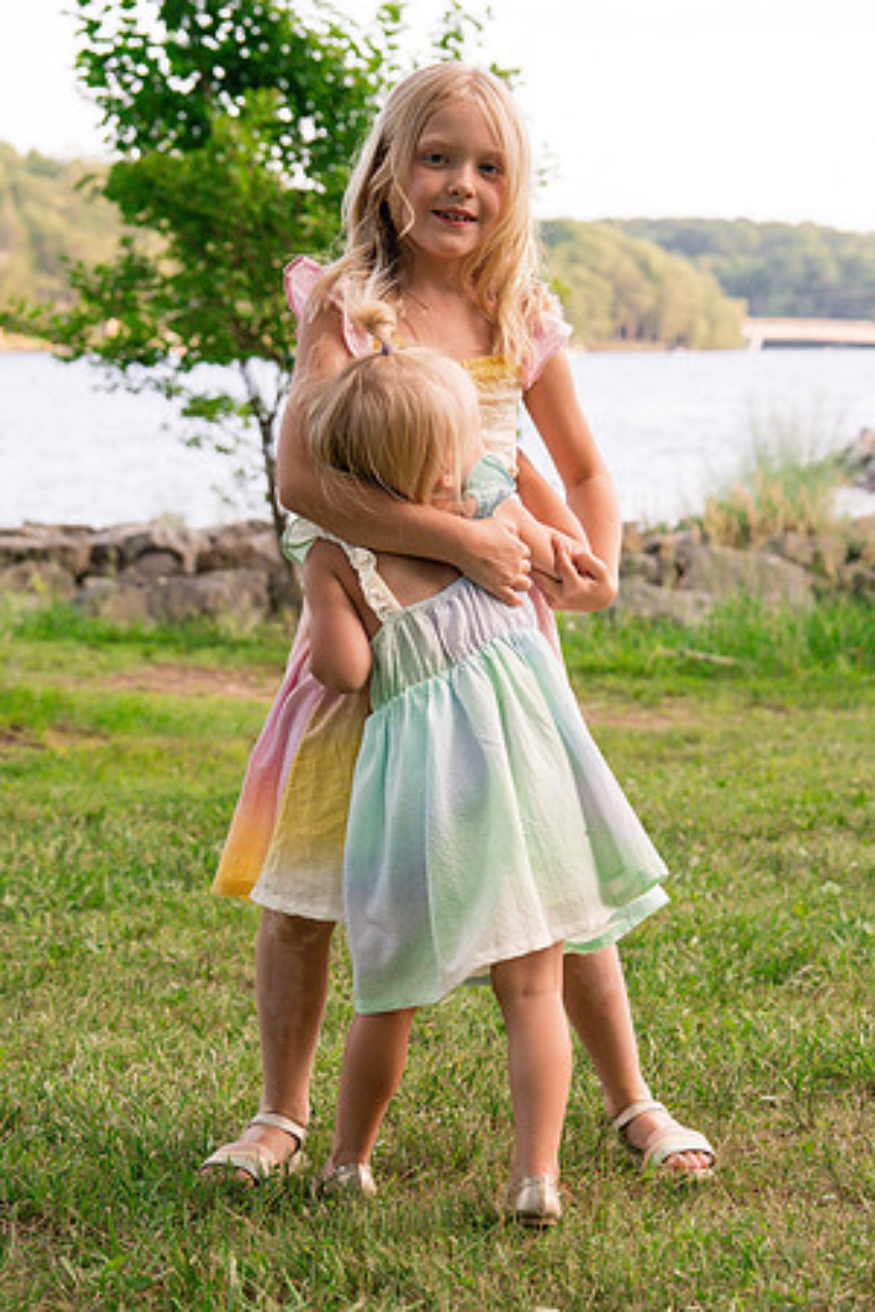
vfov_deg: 26.2
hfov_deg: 17.6
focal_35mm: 77
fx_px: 2819
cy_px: 769
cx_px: 528
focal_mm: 44
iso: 500
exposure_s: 1/400
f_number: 3.5
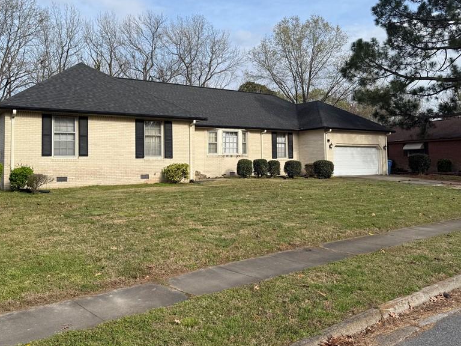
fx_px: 426
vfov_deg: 44.0
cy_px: 140
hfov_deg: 56.7
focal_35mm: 32
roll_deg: +0.7
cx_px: 203
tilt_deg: +2.7
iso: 80
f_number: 1.78
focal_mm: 6.76
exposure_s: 1/3759
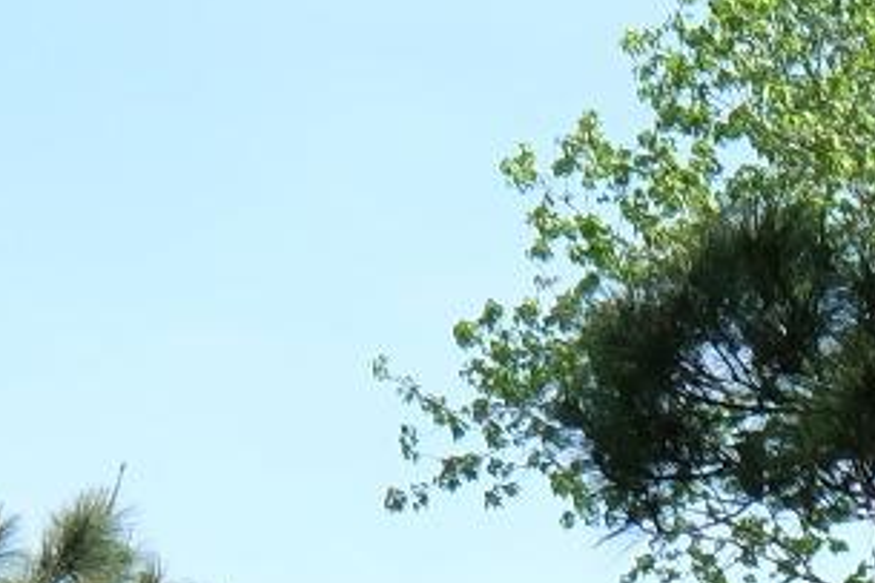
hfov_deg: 7.6
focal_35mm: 266
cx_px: 1196
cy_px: 1995
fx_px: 6462
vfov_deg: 4.8
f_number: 11
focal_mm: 24
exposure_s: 1/80
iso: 200
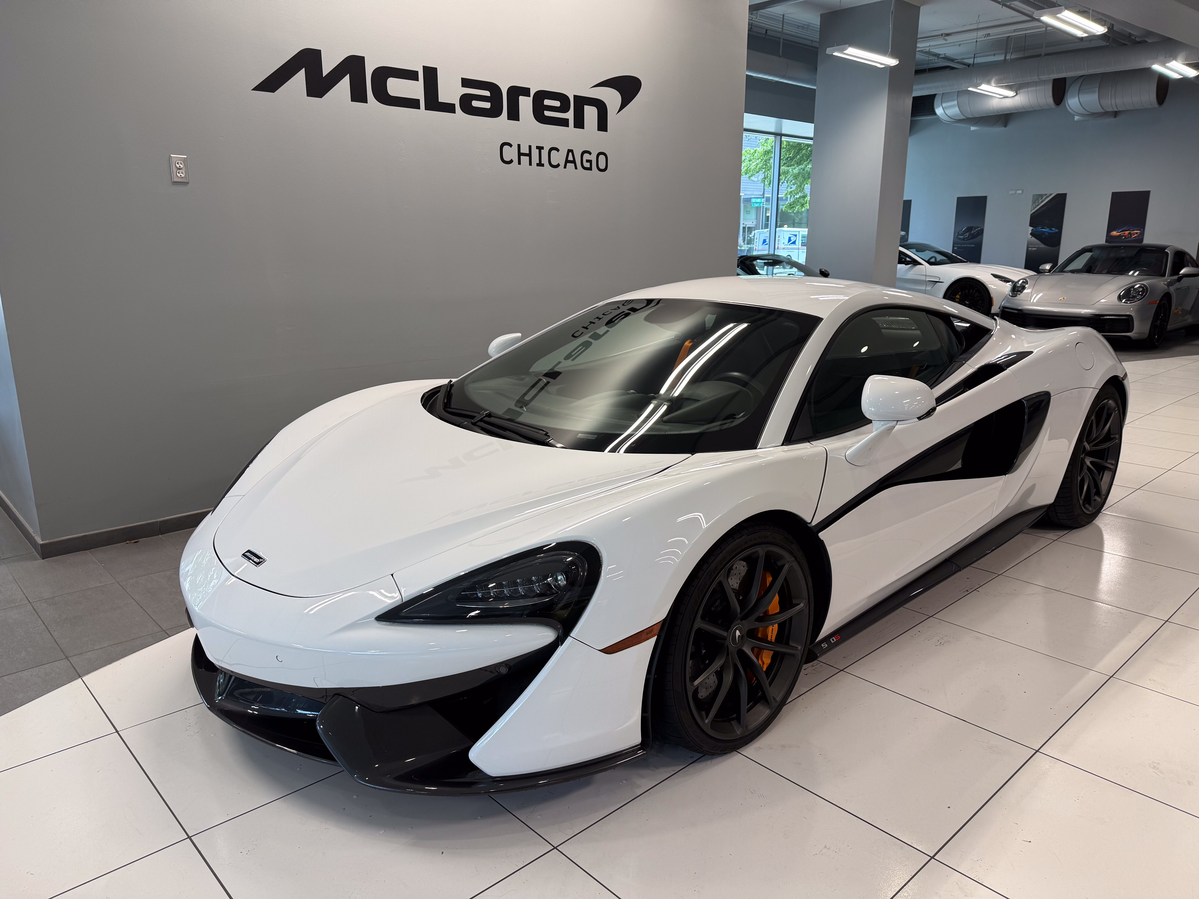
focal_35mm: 24
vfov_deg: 56.8
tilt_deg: -14.0
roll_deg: -0.4
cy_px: 450
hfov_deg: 71.6
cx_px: 600
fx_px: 831
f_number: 1.78
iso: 64
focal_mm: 6.76
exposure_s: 1/120
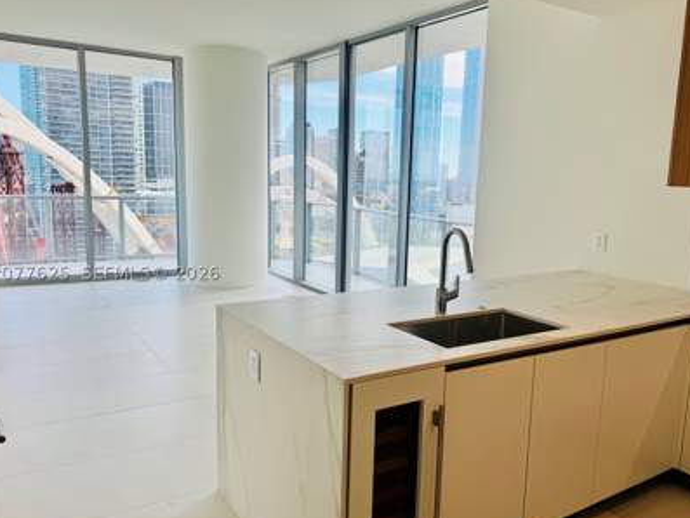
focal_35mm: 29
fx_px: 578
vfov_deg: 48.2
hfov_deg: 61.5
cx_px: 379
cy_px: 273
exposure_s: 1/402
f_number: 1.78
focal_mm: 6.76
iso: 80
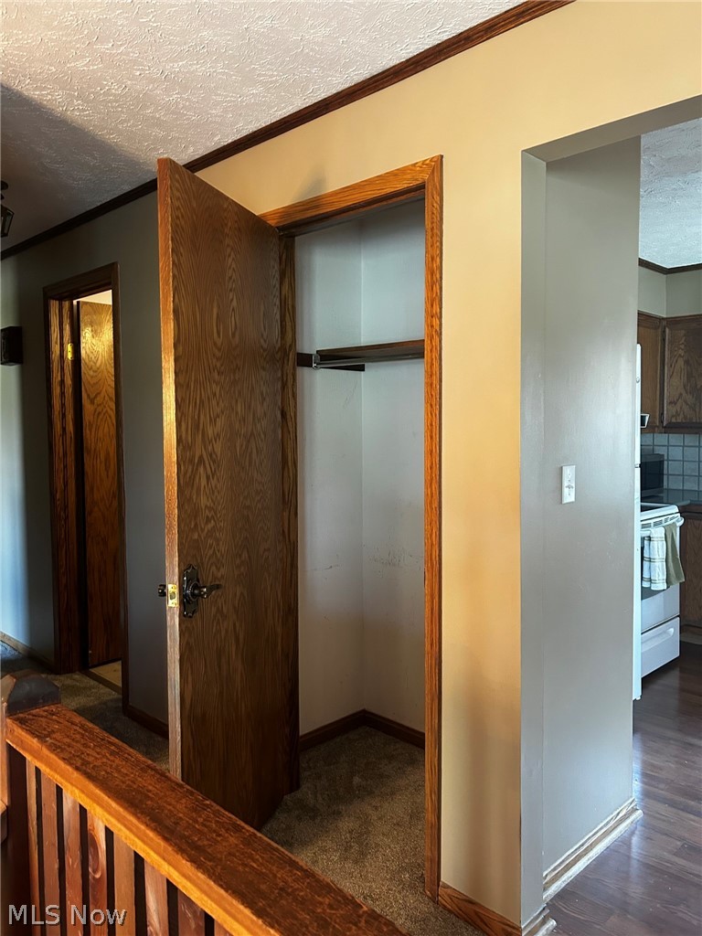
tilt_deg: -1.6
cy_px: 468
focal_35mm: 26
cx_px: 351
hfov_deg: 53.1
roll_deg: +0.9
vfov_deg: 67.3
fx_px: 703
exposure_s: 1/60
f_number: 1.5
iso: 320
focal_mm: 5.7
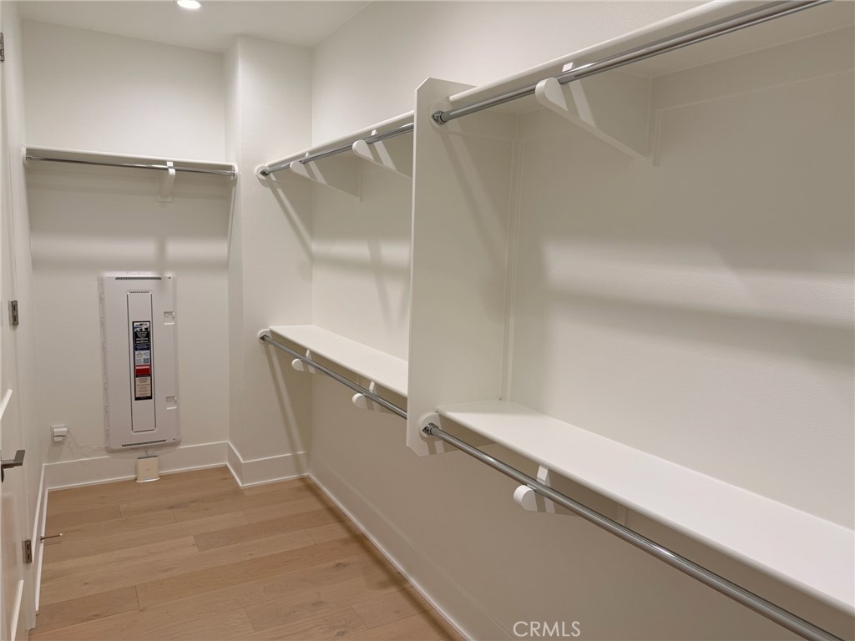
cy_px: 320
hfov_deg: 71.6
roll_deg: -2.1
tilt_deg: -6.8
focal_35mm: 24
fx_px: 593
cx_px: 428
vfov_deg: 56.8
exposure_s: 1/120
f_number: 1.78
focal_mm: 6.76
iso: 64
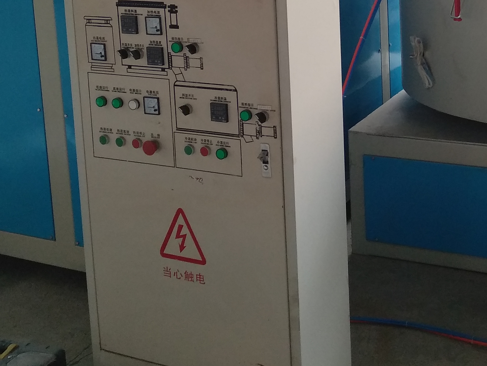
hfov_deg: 32.2
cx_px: 349
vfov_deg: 23.8
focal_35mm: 59
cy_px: 3
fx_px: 830
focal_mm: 3.82
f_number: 2.2
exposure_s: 1/50
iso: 400
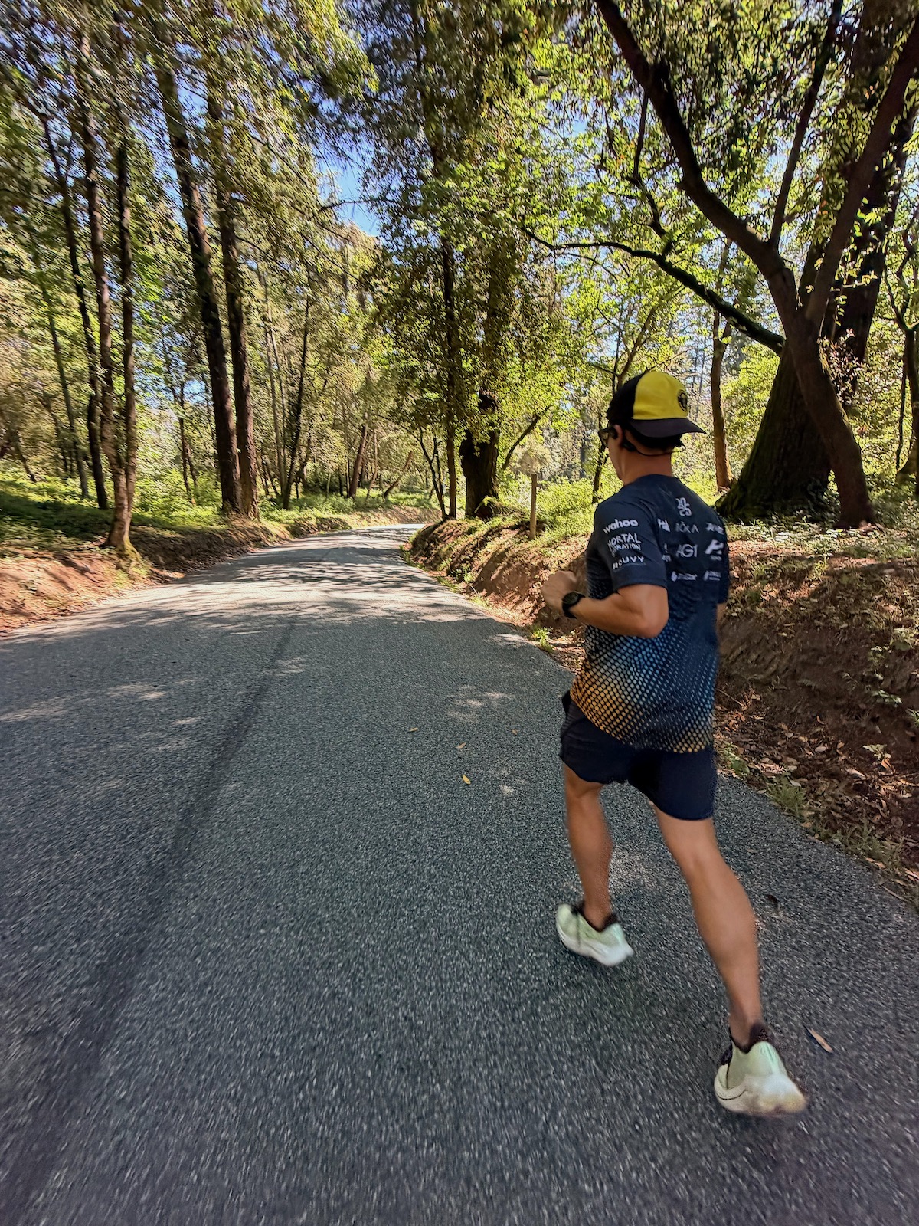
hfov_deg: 85.7
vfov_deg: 102.1
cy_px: 613
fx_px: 496
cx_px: 460
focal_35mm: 14
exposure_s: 1/121
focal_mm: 2.22
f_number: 2.2
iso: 80
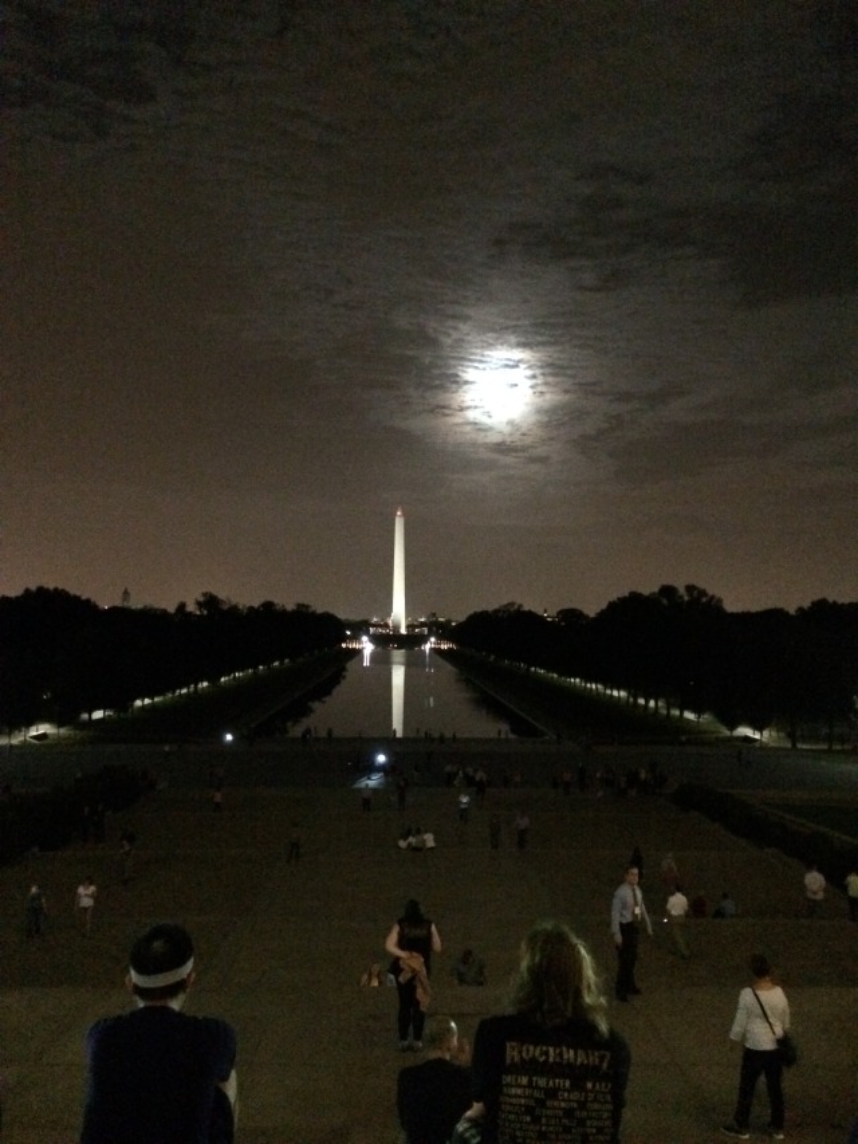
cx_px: 429
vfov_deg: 61.7
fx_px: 958
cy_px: 572
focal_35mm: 29
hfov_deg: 48.2
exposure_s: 1/15
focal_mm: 4.15
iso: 2000
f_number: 2.2
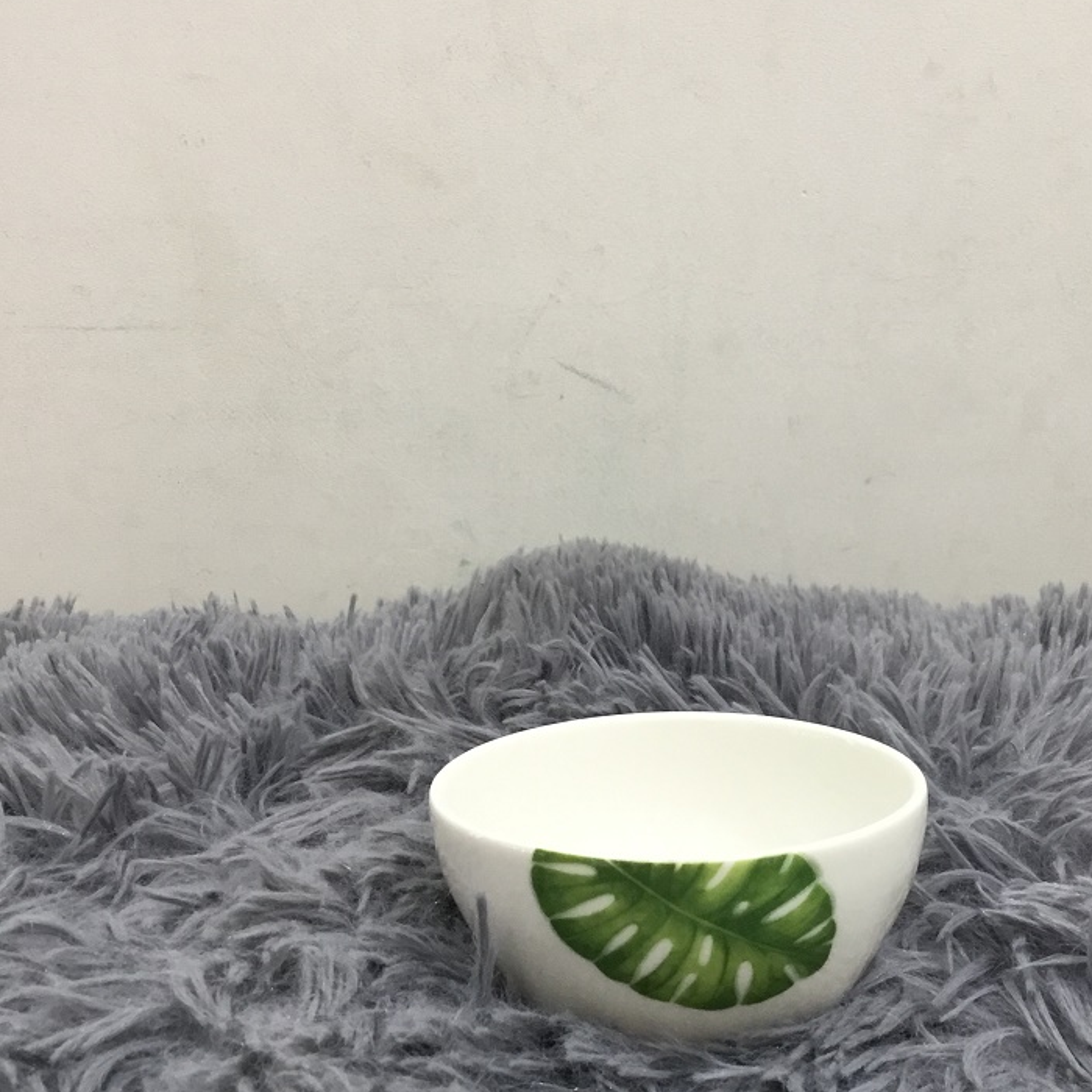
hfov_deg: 35.9
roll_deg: +2.0
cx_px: 675
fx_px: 1677
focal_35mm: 47
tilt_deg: -14.0
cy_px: 665
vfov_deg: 35.9
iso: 125
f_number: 2.4
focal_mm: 3.3
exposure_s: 1/33
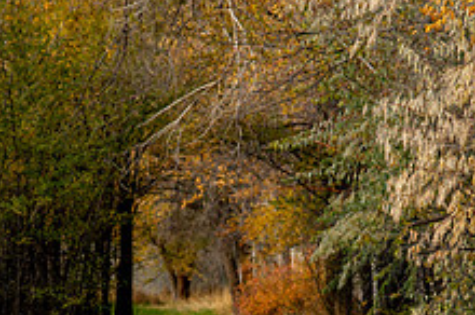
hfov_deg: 9.0
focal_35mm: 230
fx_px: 3030
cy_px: 393
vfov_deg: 5.9
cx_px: 206
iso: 400
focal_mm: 85
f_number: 4.5
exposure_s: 1/400
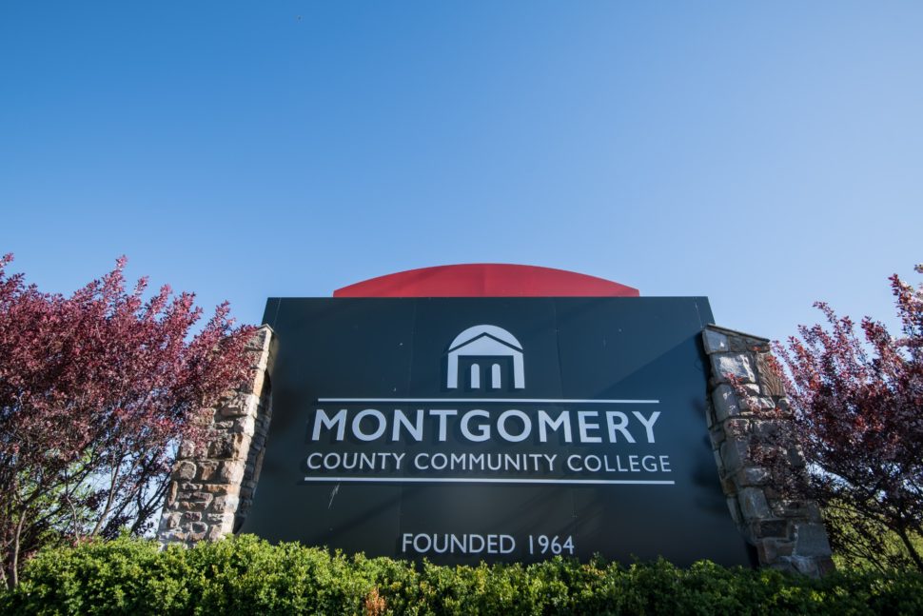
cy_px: 308
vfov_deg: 67.4
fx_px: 462
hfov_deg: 90.0
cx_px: 462
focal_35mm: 18
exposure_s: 1/200
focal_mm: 18
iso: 100
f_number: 7.1
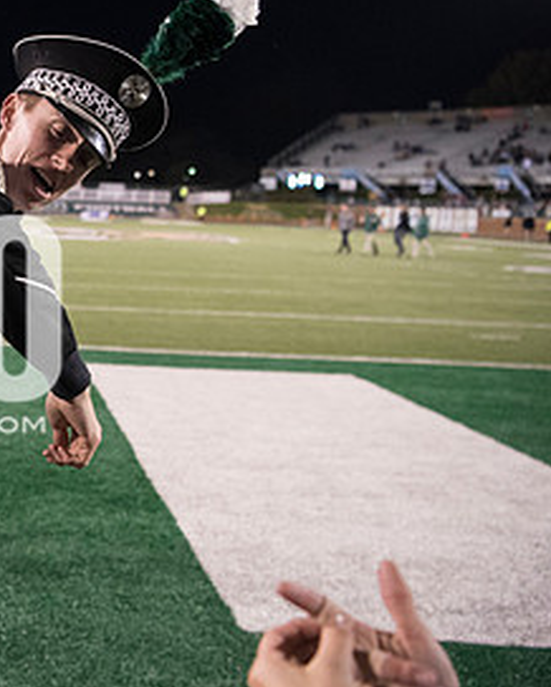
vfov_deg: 32.5
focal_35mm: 58
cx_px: -129
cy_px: 335
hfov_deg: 23.7
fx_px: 1181
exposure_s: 1/800
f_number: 3.2
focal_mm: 29
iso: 4000
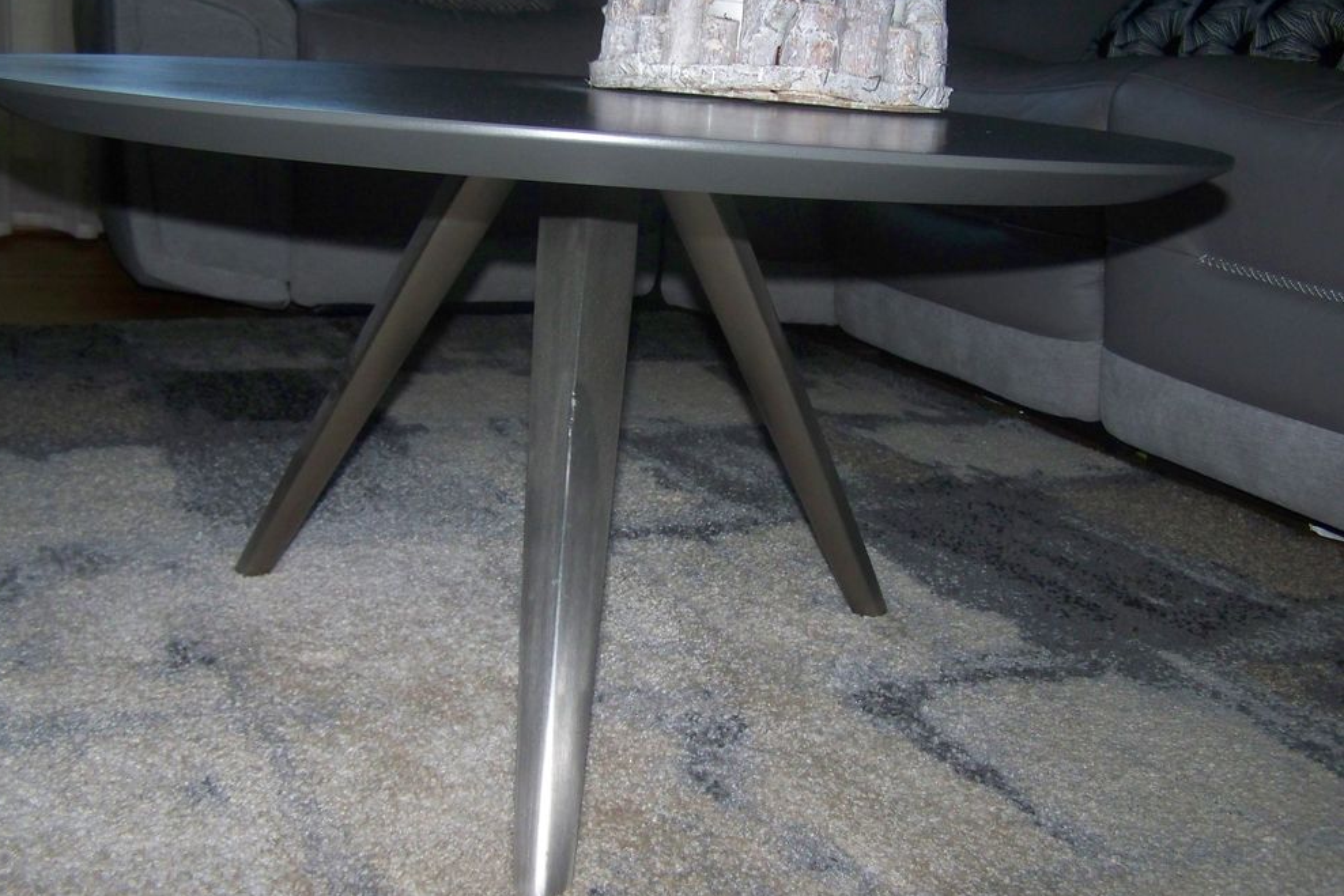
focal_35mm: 40
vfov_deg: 33.4
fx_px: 1493
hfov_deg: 48.5
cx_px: 665
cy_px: 432
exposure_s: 1/30
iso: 200
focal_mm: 6.3
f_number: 2.8
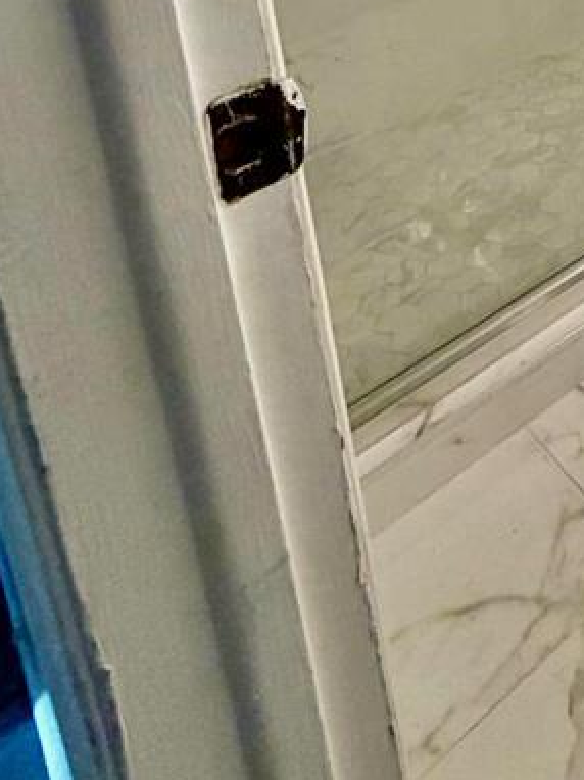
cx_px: 878
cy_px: -245
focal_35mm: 44
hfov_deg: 25.0
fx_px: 991
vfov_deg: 32.1
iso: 250
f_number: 2.2
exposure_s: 1/120
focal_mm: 2.22
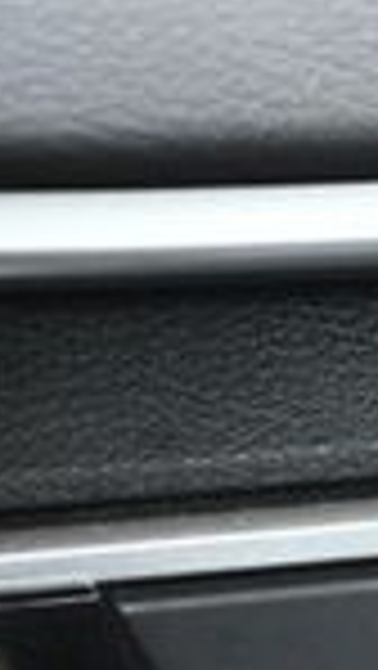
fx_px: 3842
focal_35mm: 216
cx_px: 864
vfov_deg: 9.9
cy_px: 737
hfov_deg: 5.5
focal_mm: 32
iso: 3200
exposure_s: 1/60
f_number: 4.5
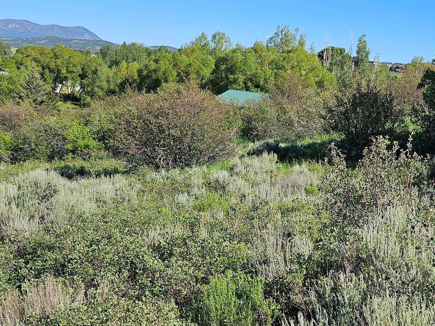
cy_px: 148
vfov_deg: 28.5
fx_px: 641
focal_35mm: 51
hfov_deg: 35.7
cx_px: 374
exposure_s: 1/734
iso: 10
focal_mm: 6.3
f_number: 1.7
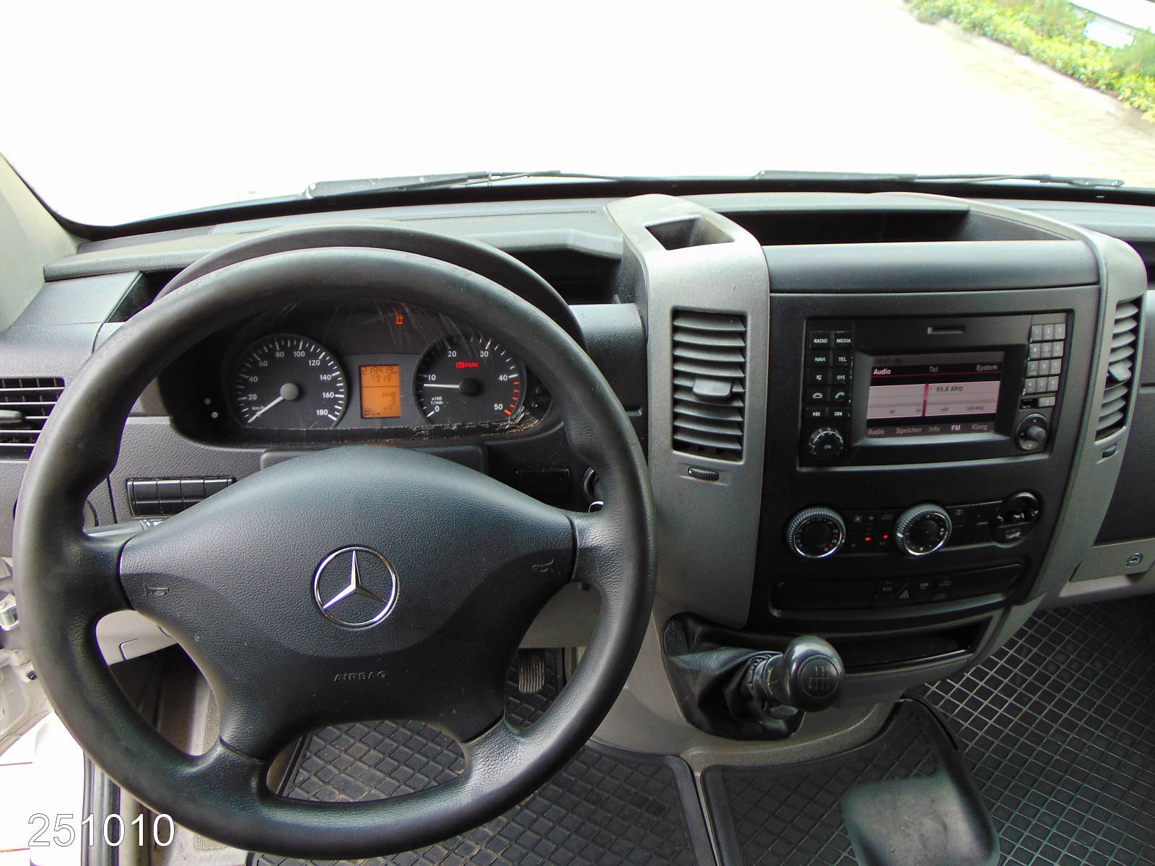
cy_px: 433
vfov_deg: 54.9
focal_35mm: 25
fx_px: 834
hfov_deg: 69.4
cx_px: 578
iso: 80
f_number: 3
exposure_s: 1/60
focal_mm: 4.5
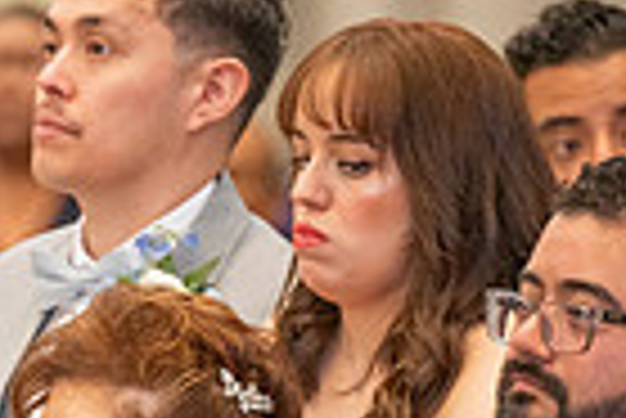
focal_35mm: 836
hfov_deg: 2.5
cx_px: 36
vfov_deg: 1.6
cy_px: 793
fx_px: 14552
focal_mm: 200
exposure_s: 1/200
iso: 1600
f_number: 2.8
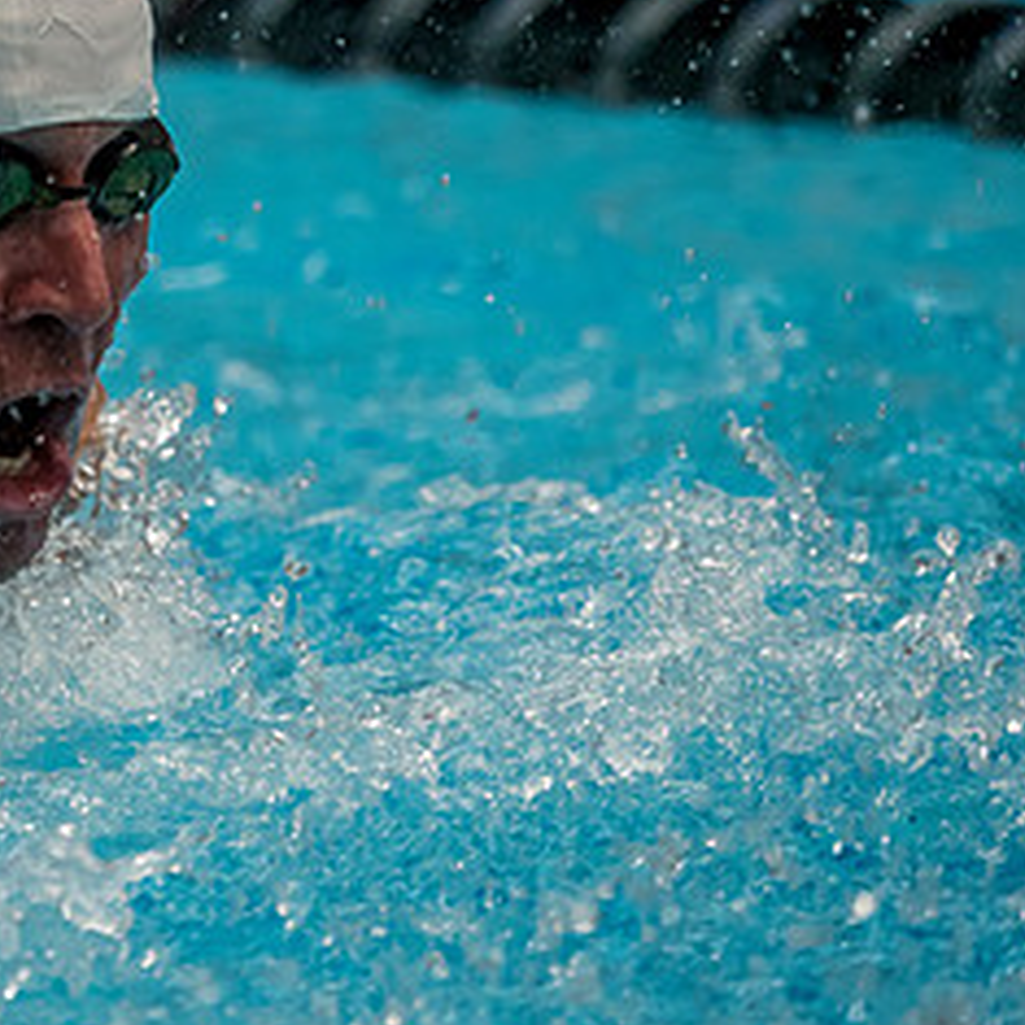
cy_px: 360
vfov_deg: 2.7
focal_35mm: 654
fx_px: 21909
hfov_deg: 2.7
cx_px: -135
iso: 1250
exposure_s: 1/1000
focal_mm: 150
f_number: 2.8
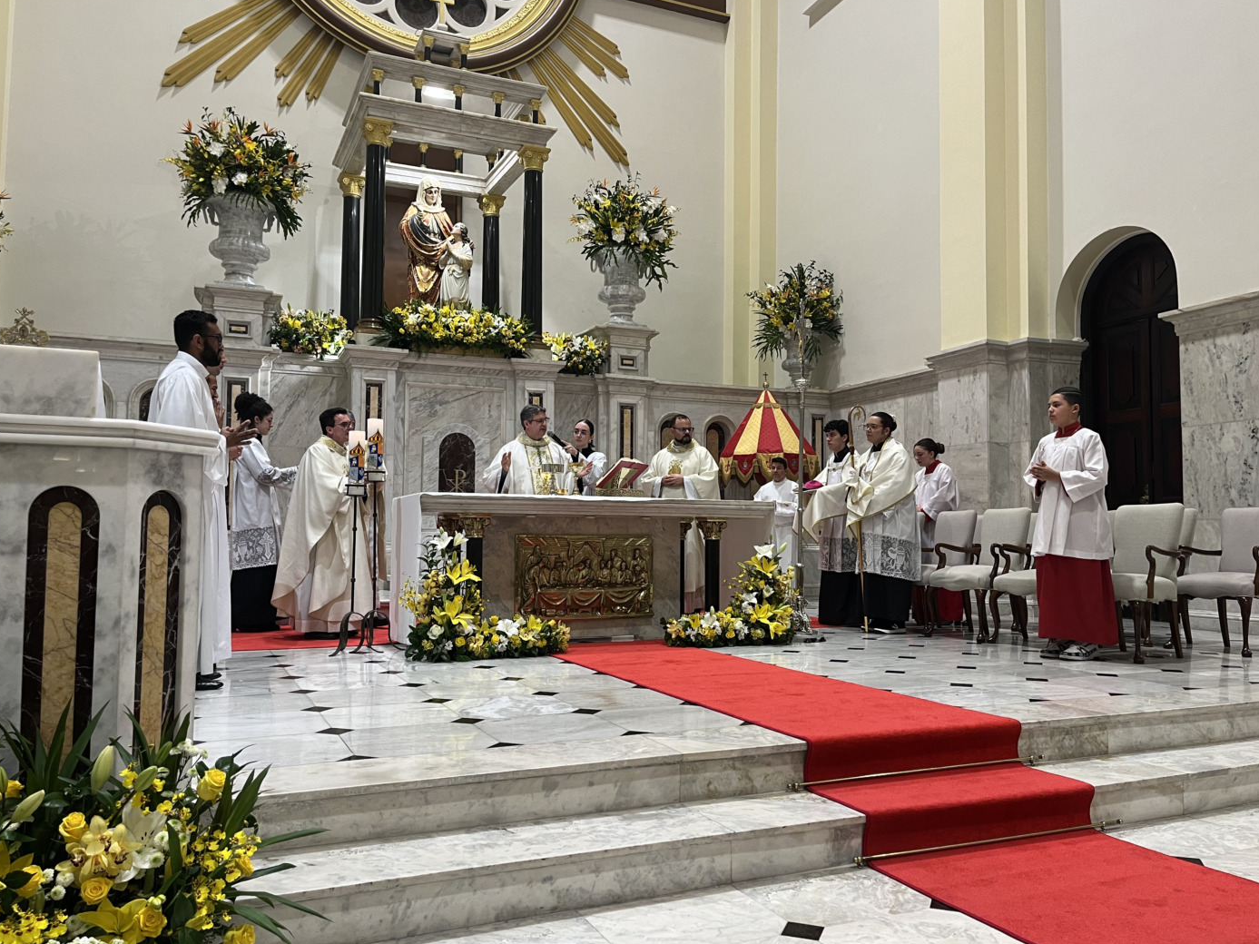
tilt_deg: +3.0
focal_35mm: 27
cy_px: 477
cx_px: 640
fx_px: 982
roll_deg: -0.4
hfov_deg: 65.3
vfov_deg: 51.3
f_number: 1.6
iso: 100
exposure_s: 1/60
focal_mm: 5.1
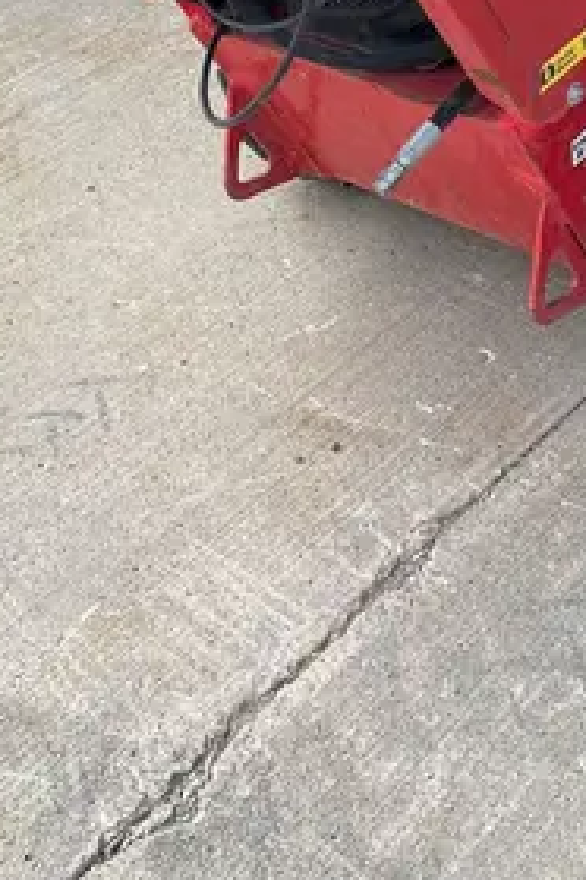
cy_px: -175
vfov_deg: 25.5
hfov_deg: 19.2
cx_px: 331
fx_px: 1733
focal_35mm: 71
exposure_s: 1/539
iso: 32
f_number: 1.8
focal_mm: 4.25
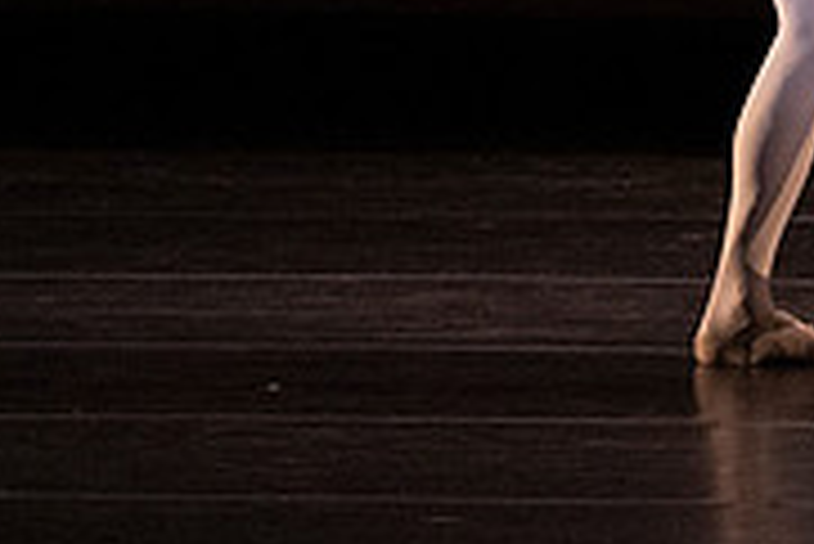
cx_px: 1088
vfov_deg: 1.2
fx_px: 26204
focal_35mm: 1158
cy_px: -299
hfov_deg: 1.8
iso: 20000
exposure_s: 1/400
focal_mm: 361
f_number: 5.6
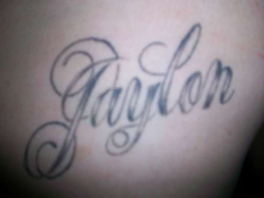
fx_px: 244
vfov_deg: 44.2
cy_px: 99
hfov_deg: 56.8
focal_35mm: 32
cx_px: 132
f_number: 2.8
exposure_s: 1/60
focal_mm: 5.7
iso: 64
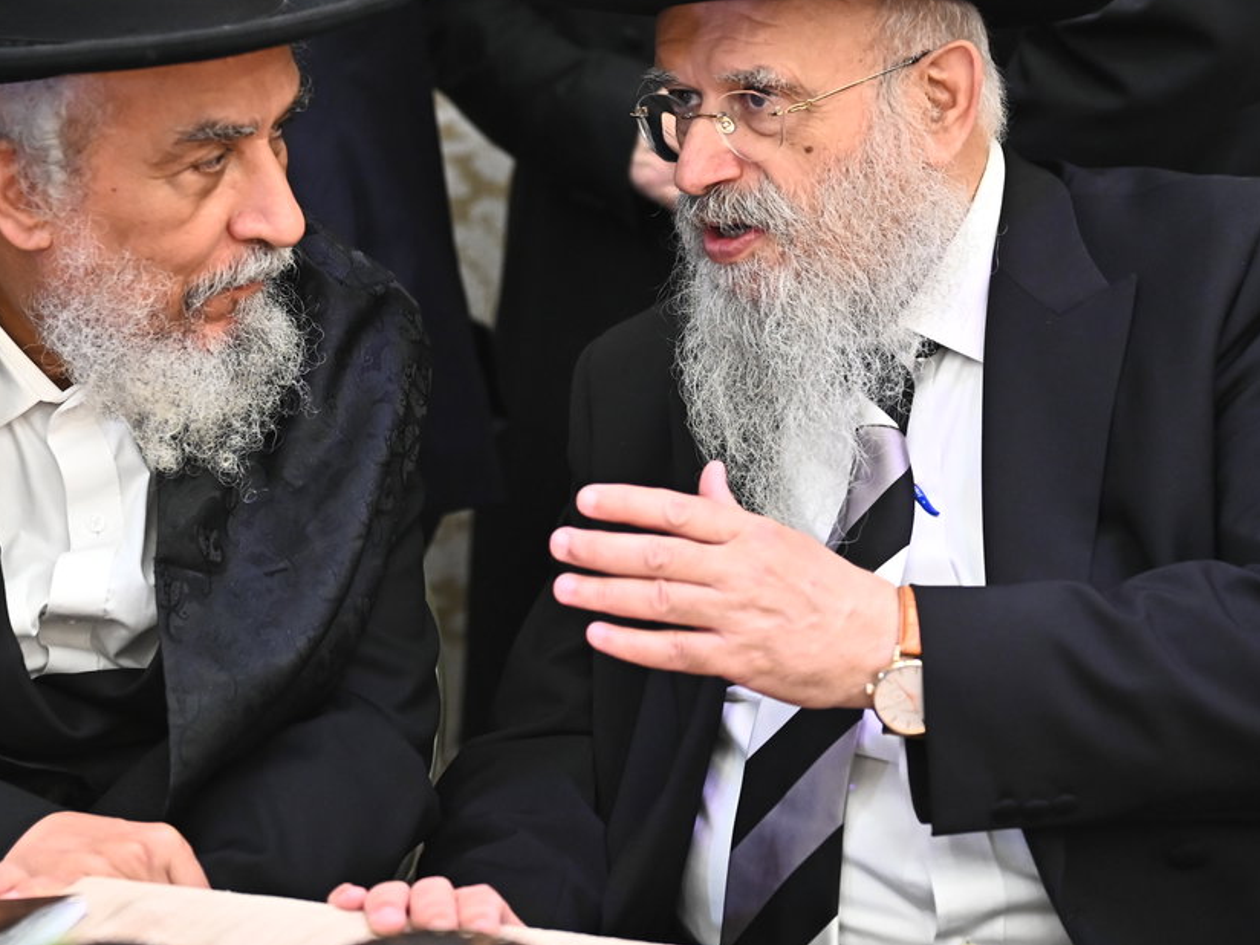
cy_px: 238
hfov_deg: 20.0
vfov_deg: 15.0
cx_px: 477
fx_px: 3567
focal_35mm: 98
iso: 3200
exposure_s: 1/200
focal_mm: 60
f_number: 2.8
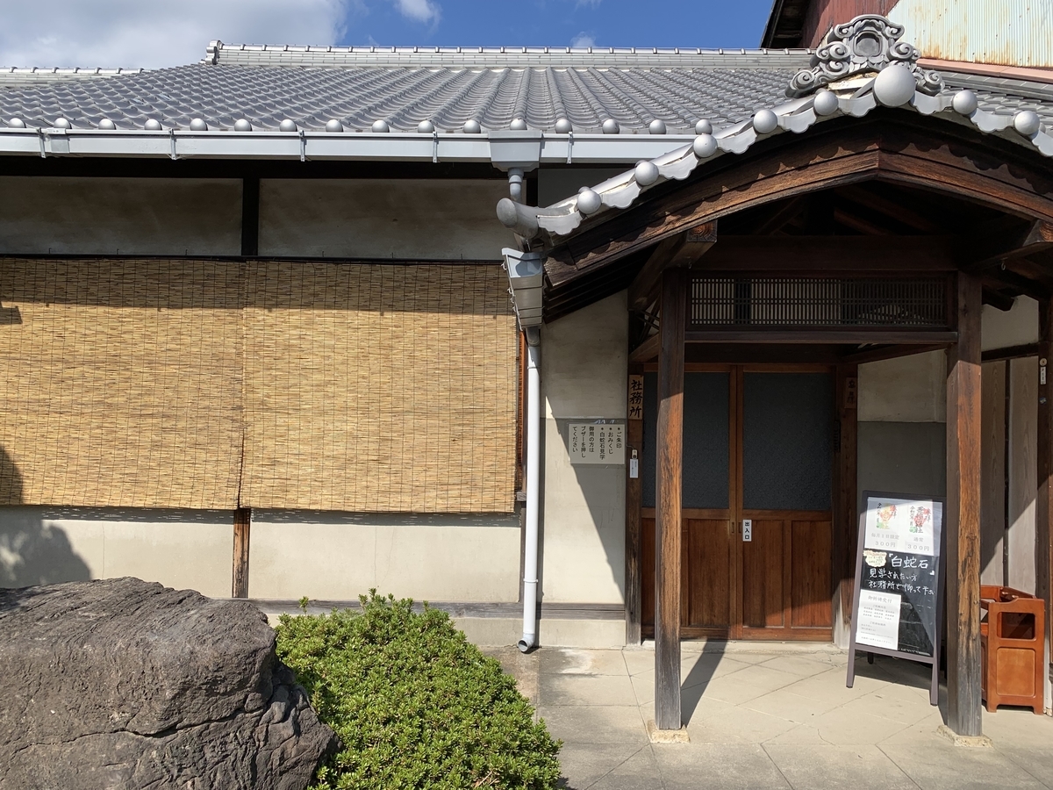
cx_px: 526
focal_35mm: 26
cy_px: 395
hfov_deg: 67.3
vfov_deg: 53.1
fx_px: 791
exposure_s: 1/2160
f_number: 1.8
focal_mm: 4.25
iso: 25
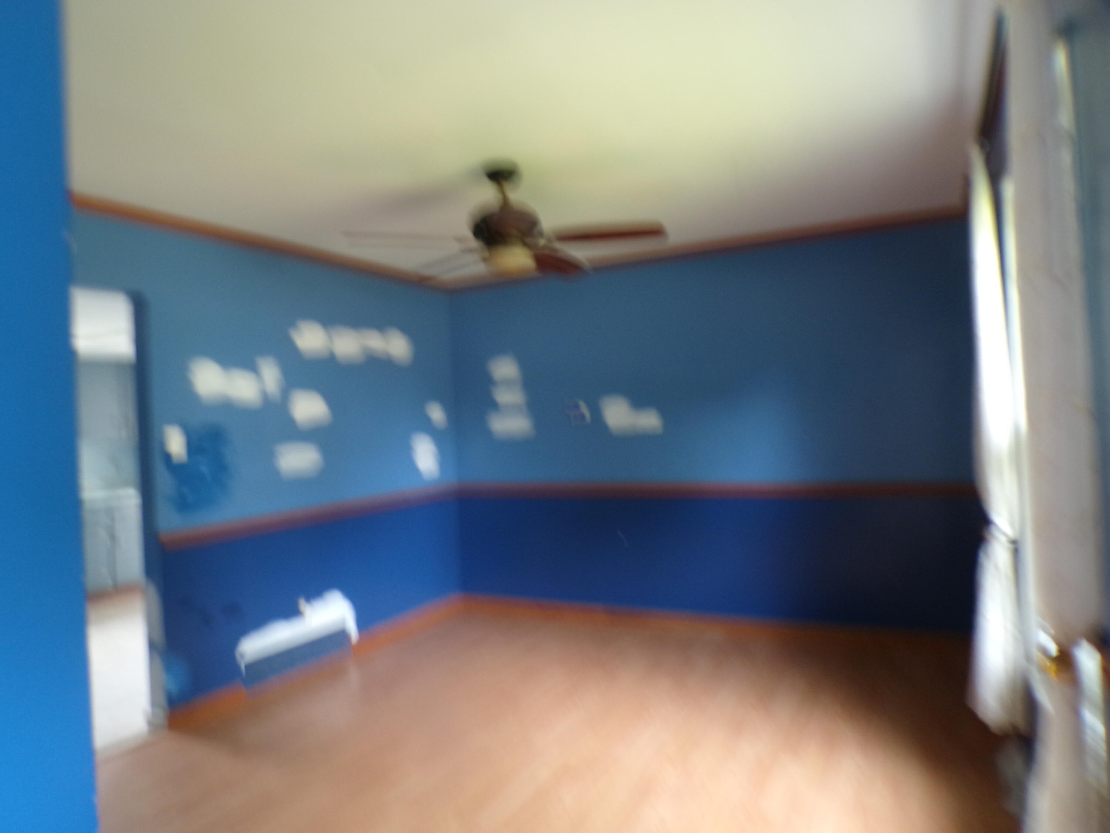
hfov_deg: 71.6
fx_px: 770
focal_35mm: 24
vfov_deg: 56.8
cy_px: 416
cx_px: 555
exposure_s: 1/17
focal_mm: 4.3
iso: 200
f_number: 3
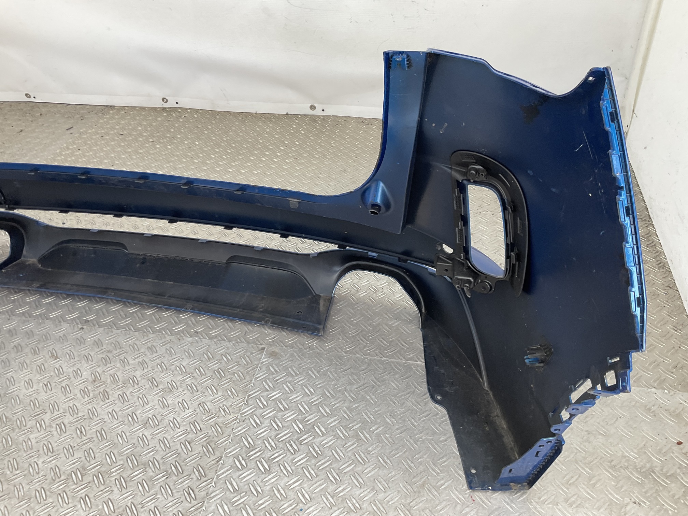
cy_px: 258
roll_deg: +1.5
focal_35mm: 29
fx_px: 576
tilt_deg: -38.2
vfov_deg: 48.2
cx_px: 344
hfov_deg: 61.7
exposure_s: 1/120
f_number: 1.8
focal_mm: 3
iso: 32
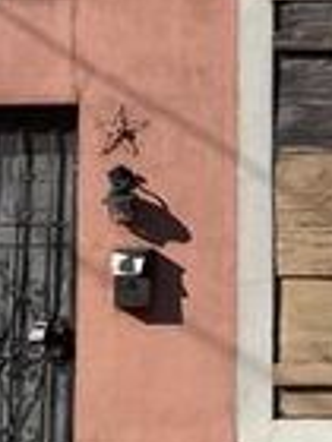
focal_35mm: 114
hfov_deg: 12.8
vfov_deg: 17.2
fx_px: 1458
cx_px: 329
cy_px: 103
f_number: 1.78
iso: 80
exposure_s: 1/8130
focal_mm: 6.76
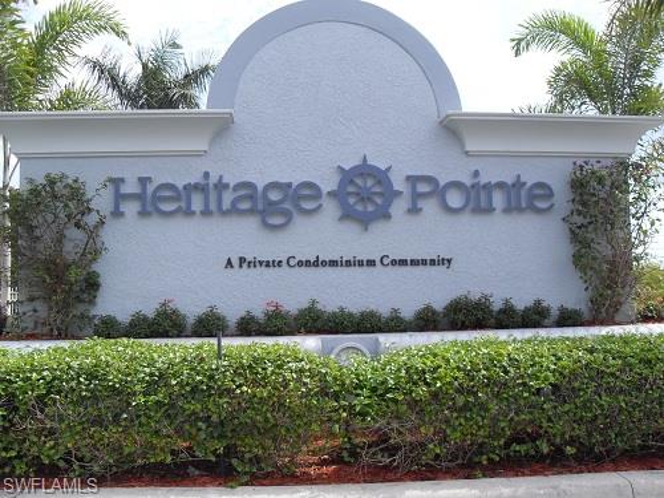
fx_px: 652
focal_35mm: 34
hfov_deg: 54.0
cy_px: 249
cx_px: 332
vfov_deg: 41.8
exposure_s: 1/180
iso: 80
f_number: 7
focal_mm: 6.3
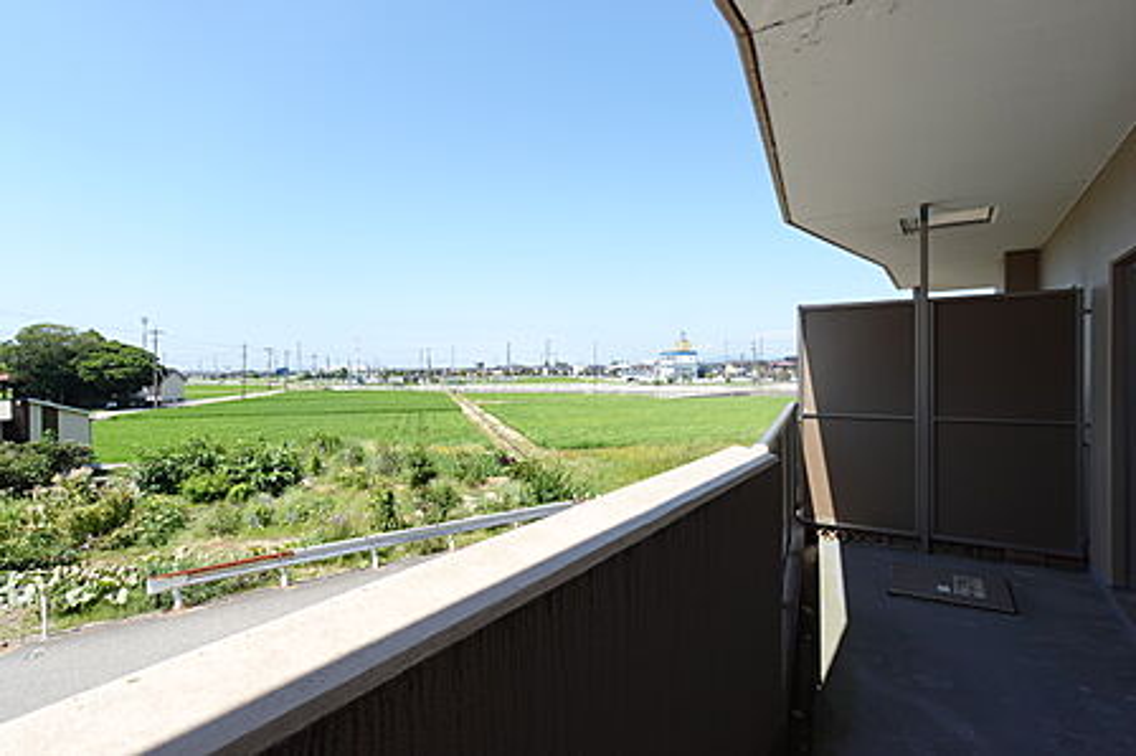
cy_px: 378
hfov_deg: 90.0
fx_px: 568
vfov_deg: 67.3
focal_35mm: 18
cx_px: 568
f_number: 4
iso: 125
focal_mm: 6.9
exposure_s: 1/500
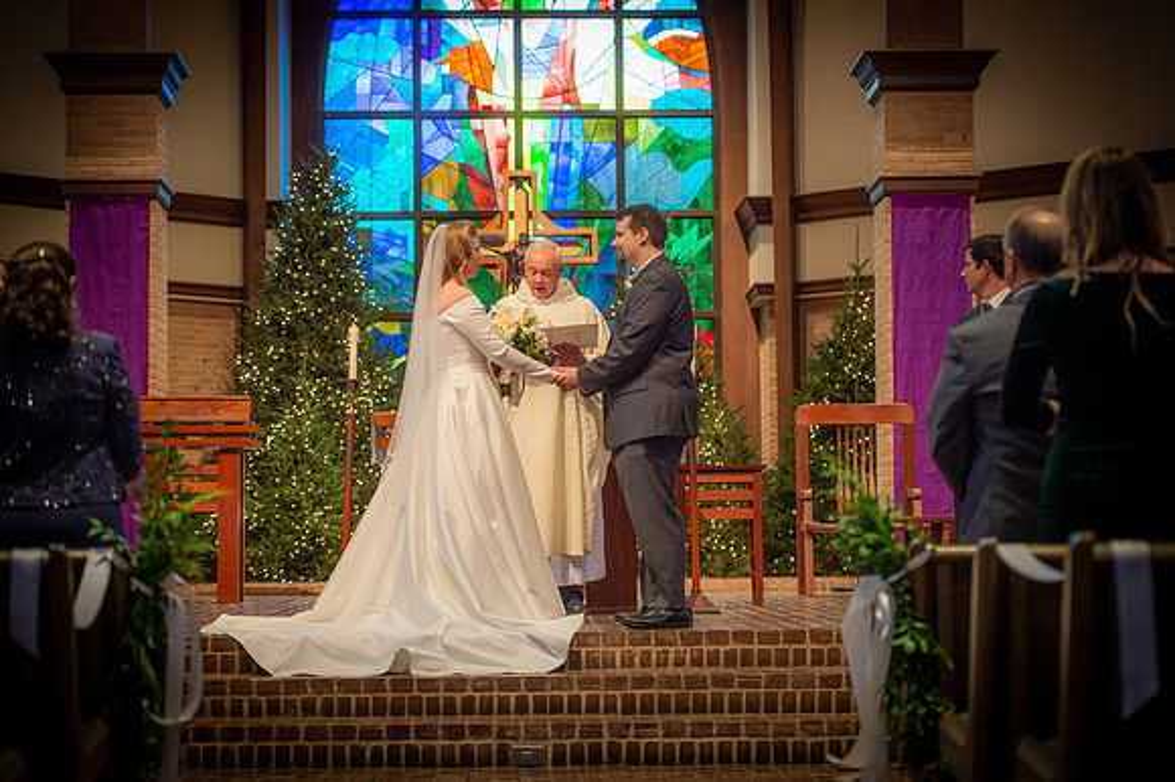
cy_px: 391
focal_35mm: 82
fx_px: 2661
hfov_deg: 24.9
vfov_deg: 16.7
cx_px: 588
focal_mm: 80
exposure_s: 1/160
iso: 1250
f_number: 3.2
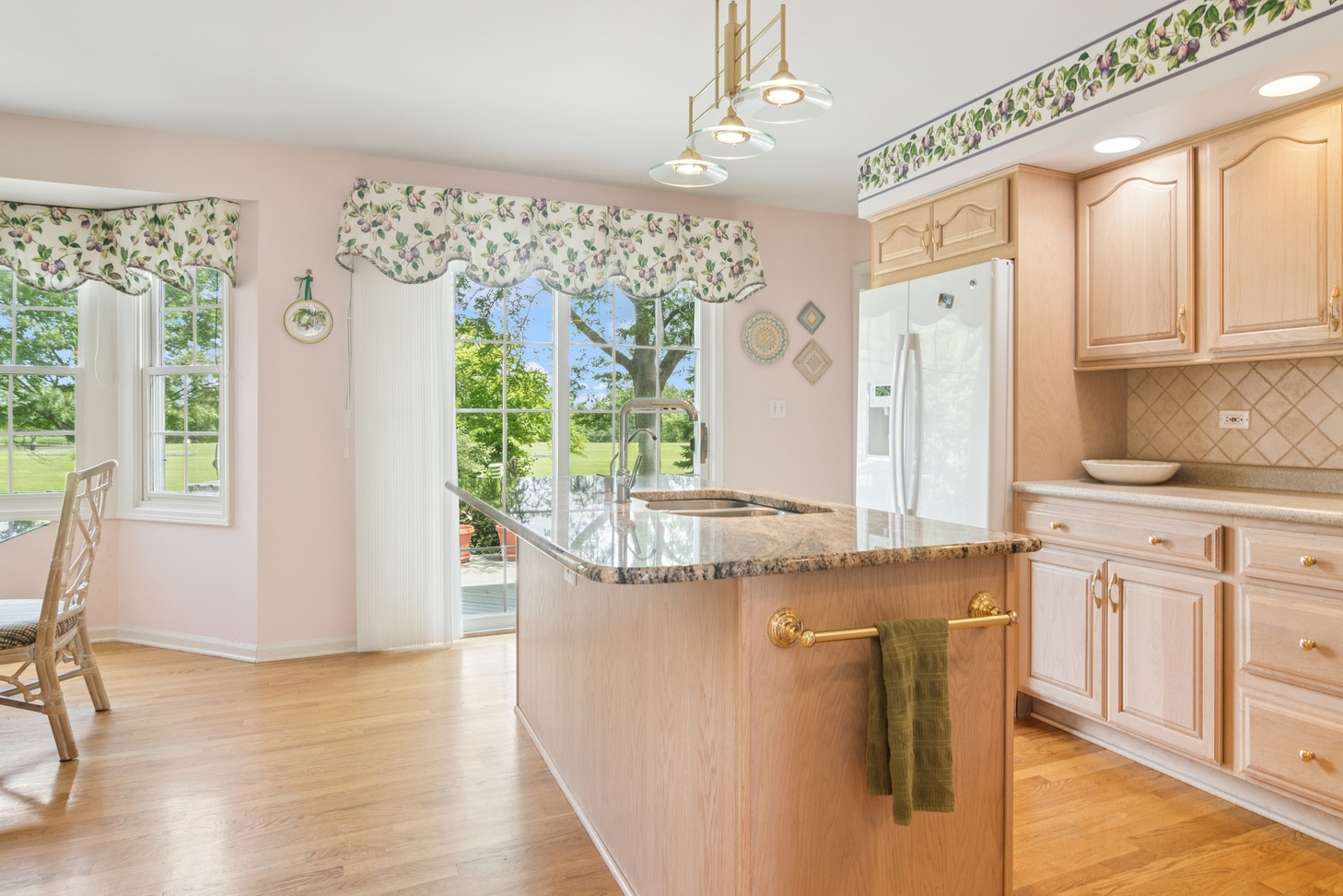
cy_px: 440
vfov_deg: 61.9
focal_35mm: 20
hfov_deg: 83.8
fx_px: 746
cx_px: 720
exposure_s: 1/13
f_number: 8
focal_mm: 12
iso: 200
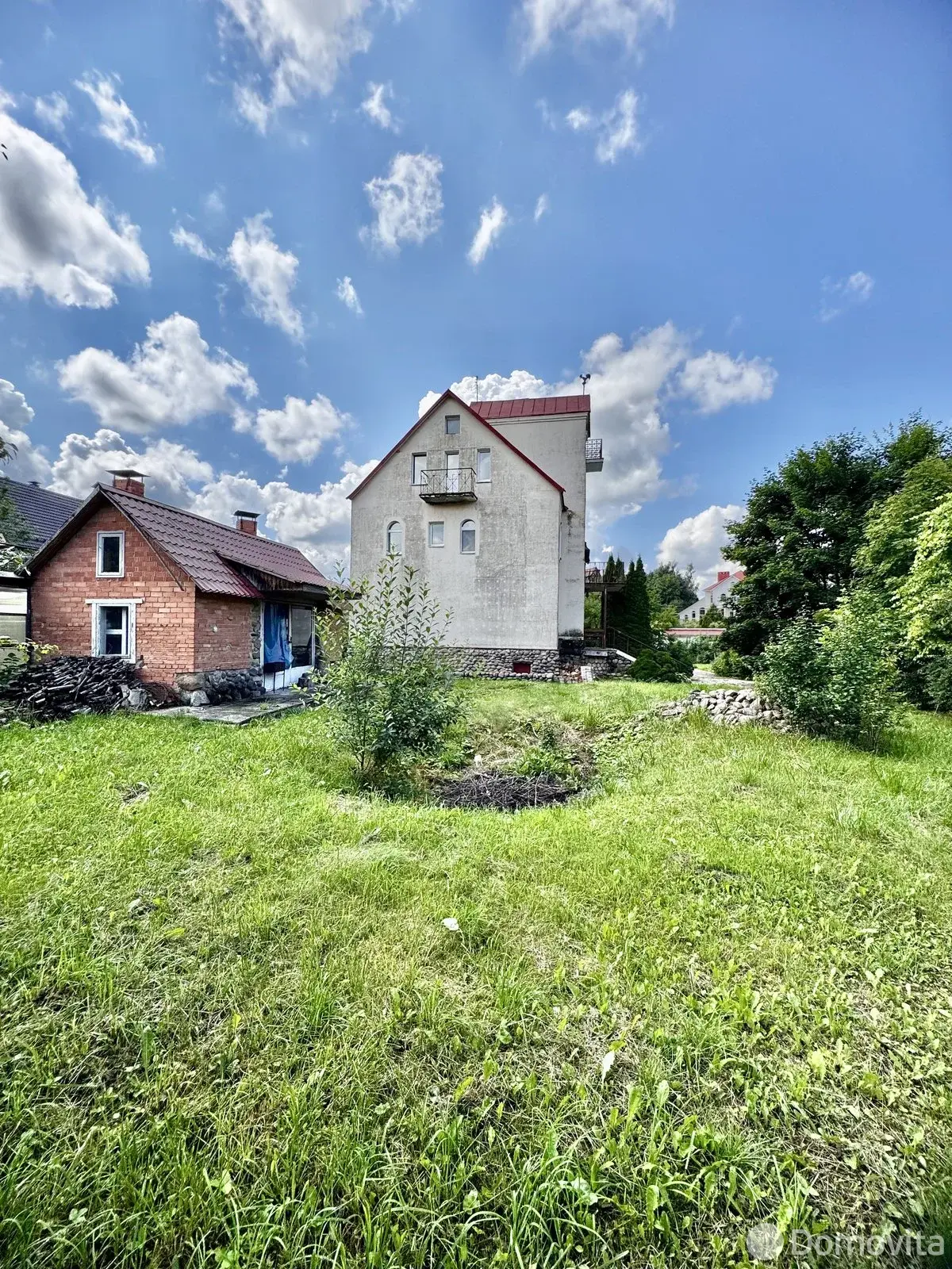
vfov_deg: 102.1
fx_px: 513
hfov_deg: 85.7
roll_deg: -0.7
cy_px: 634
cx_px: 476
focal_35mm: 14
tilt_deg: +1.0
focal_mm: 2.22
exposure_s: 1/1449
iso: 50
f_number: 2.2
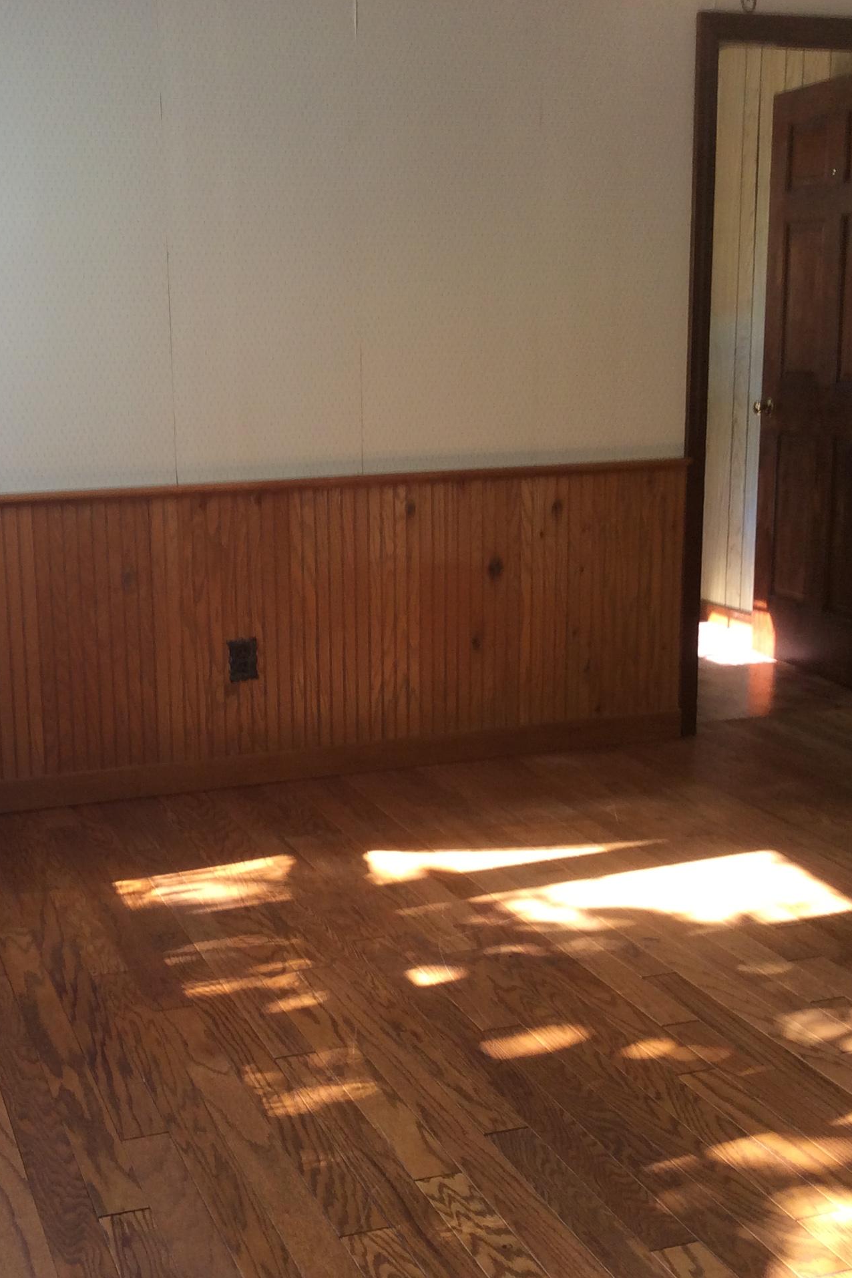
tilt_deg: -9.8
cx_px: 258
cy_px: 632
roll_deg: +1.5
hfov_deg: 29.6
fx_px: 1597
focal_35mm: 45
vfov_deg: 43.6
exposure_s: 1/60
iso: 40
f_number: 2.4
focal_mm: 3.3
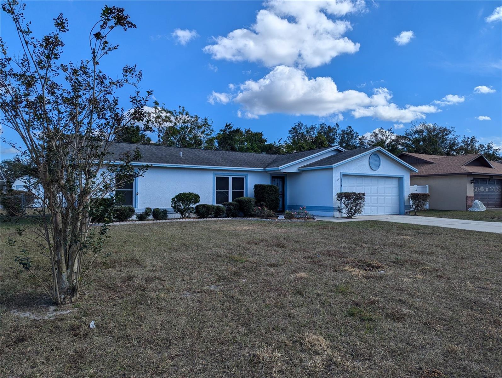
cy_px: 189
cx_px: 251
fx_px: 349
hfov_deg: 71.5
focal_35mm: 24
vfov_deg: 56.9
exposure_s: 1/2833
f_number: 1.85
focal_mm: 6.81
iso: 45
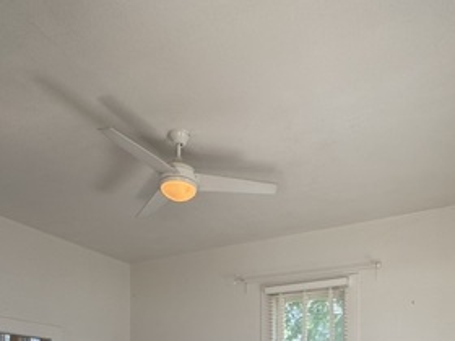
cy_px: 388
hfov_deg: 56.6
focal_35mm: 32
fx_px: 421
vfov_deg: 36.3
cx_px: 260
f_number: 2.2
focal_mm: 2.22
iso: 64
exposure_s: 1/120
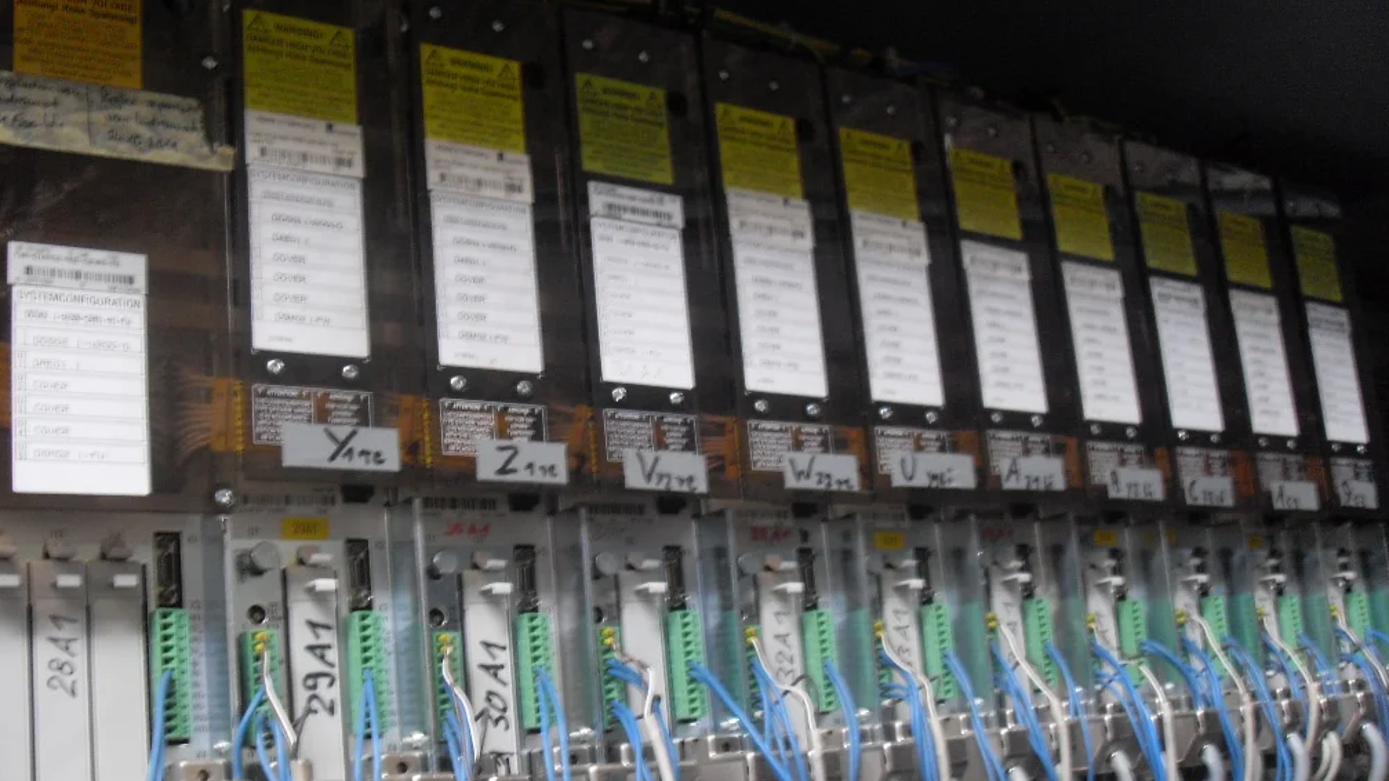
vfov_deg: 28.9
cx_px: 686
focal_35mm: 41
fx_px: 1510
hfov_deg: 49.4
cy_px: 458
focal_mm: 6.3
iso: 200
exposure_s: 1/6
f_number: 2.8
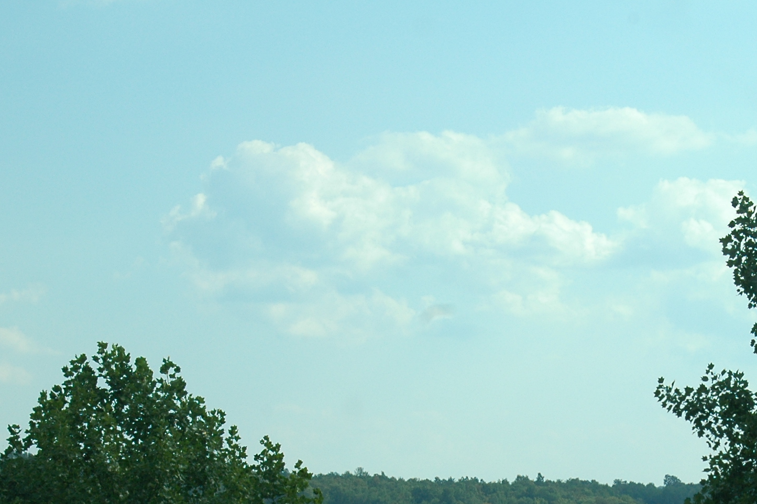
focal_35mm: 156
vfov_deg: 8.7
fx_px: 3280
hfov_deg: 13.1
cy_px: 511
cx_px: 641
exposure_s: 1/250
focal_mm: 50
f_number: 10
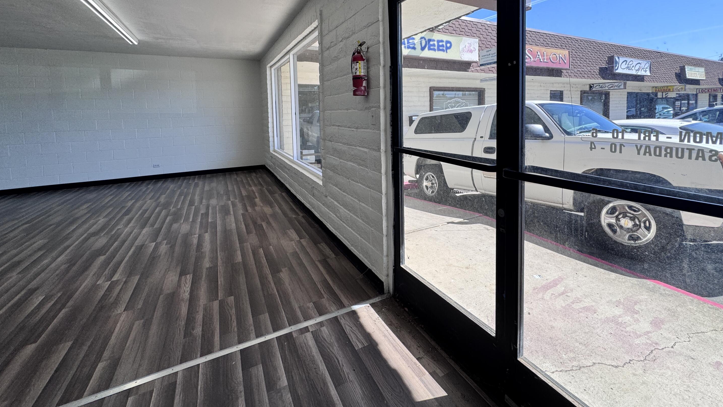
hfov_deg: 99.3
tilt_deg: -2.4
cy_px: 130
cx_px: 374
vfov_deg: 65.0
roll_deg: -0.1
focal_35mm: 16
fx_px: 307
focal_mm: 2.22
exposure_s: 1/470
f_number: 2.2
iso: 40
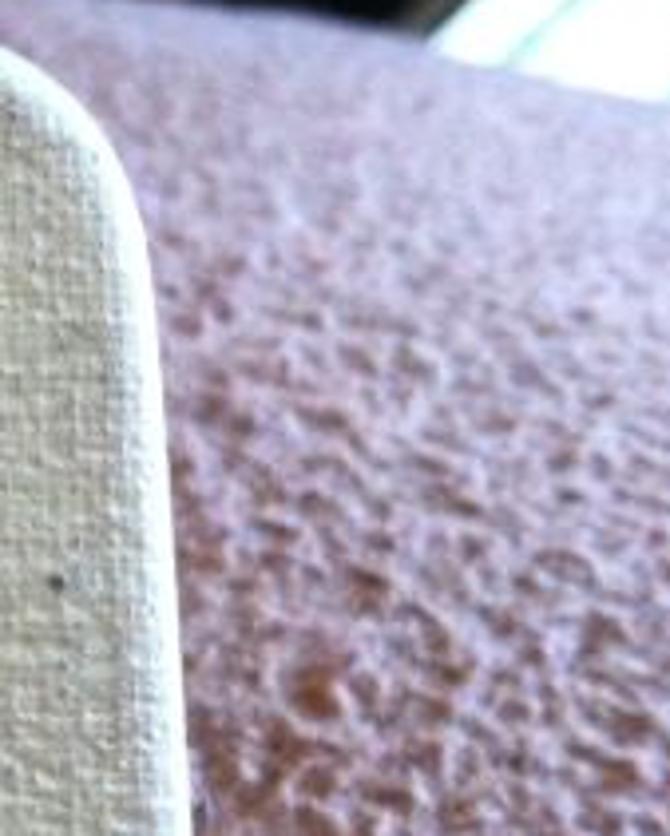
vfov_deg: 19.5
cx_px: -492
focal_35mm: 97
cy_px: 717
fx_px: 2403
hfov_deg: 14.2
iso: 320
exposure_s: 1/15
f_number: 2.8
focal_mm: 3.85
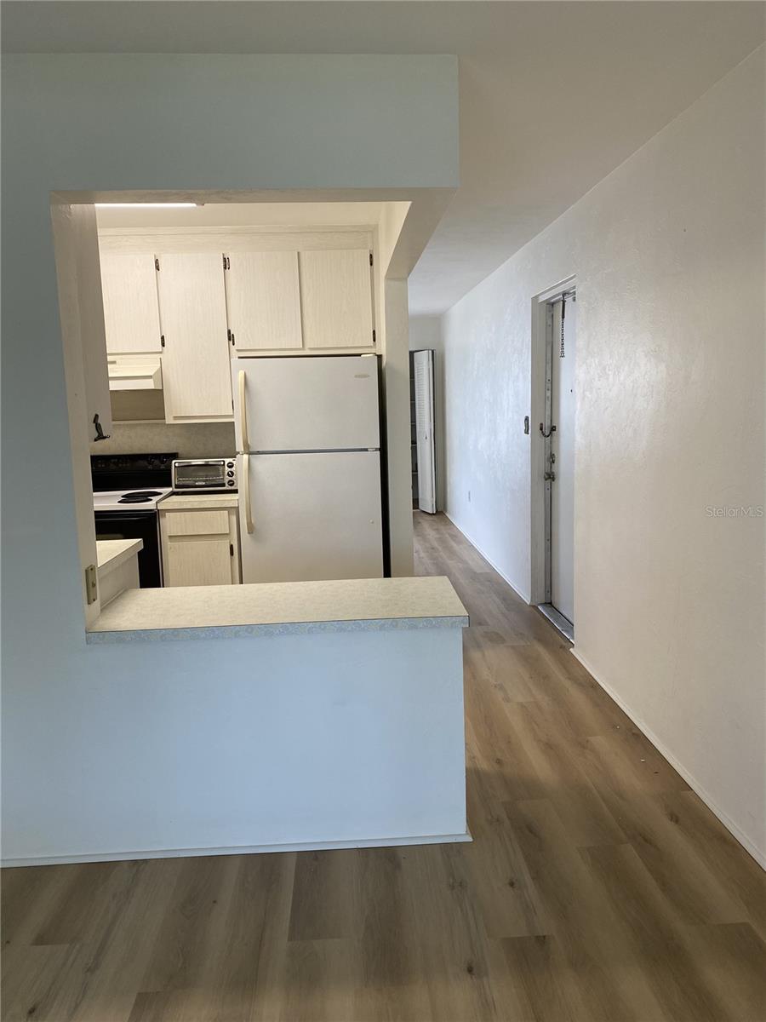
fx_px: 767
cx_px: 383
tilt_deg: -7.2
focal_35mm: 26
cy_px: 511
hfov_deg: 53.1
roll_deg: +3.0
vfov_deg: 67.3
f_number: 1.8
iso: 80
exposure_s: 1/60
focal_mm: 4.25
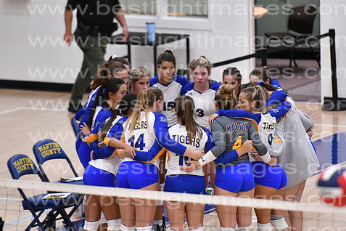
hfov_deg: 5.6
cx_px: 194
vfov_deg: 3.8
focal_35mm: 365
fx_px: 3508
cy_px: 121
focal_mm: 200
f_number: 3.2
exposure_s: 1/1000
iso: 6400
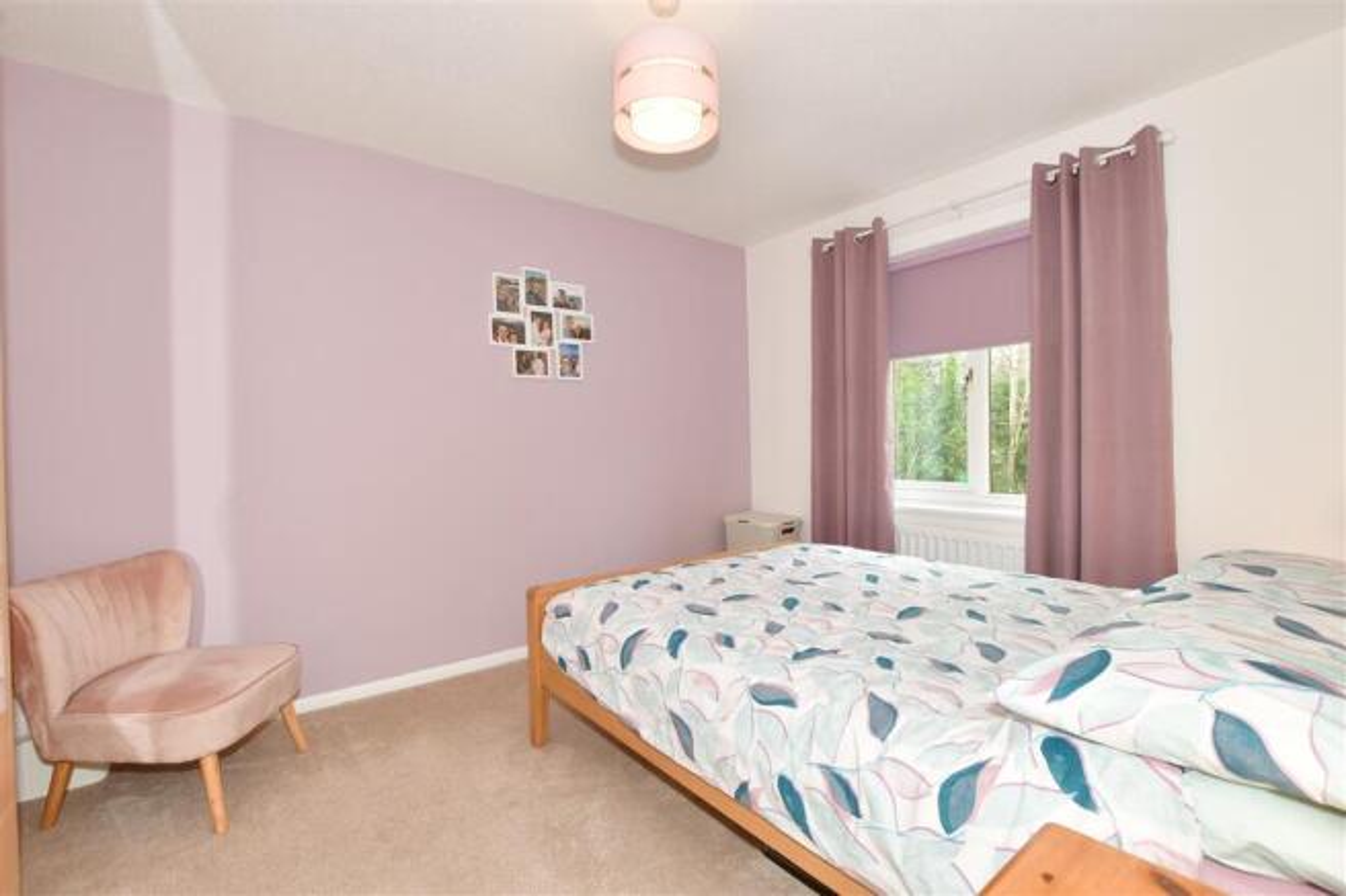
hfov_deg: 100.4
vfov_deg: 77.3
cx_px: 673
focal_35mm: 15
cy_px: 448
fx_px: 561
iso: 200
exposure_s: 1/25
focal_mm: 10
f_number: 8
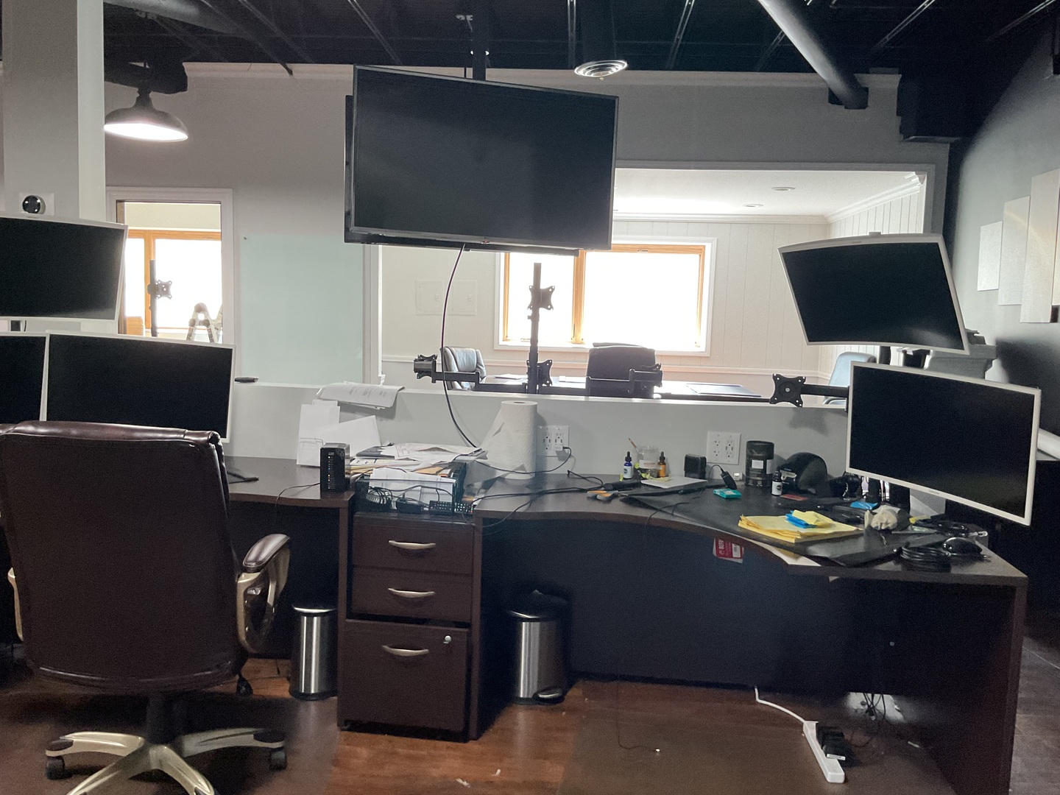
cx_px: 530
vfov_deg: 48.2
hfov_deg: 61.7
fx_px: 888
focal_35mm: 29
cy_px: 398
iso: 125
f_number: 1.8
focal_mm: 3
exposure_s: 1/60
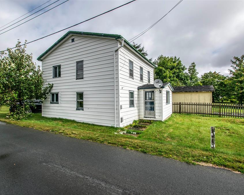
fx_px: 123
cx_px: 120
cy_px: 98
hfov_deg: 89.6
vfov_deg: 77.0
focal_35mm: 17
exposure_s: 1/320
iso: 200
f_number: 11
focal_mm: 10
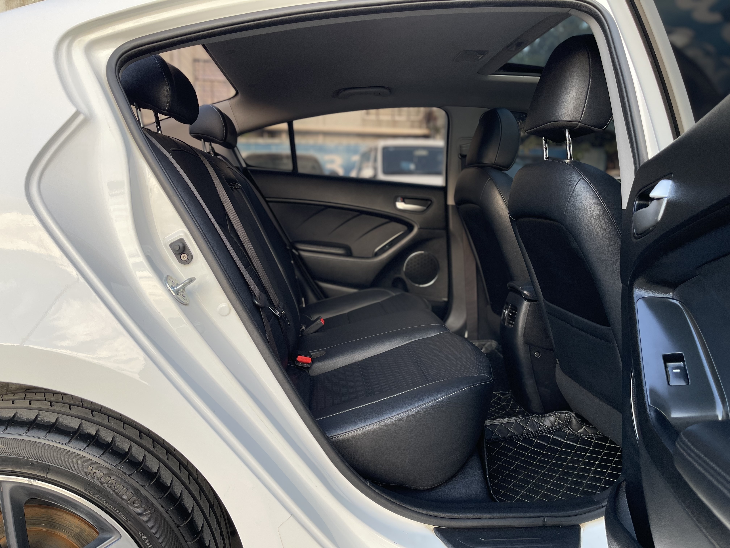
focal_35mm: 26
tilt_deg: -9.3
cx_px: 365
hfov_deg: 67.3
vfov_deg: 53.1
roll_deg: -0.8
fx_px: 548
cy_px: 274
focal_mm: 5.1
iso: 50
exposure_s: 1/362
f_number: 1.6
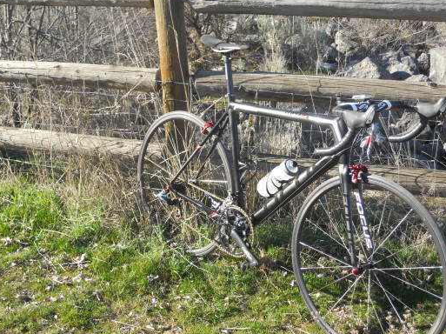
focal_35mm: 48
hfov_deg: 39.7
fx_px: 618
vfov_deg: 30.2
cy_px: 170
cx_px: 229
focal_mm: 7.3
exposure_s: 1/250
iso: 100
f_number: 3.2
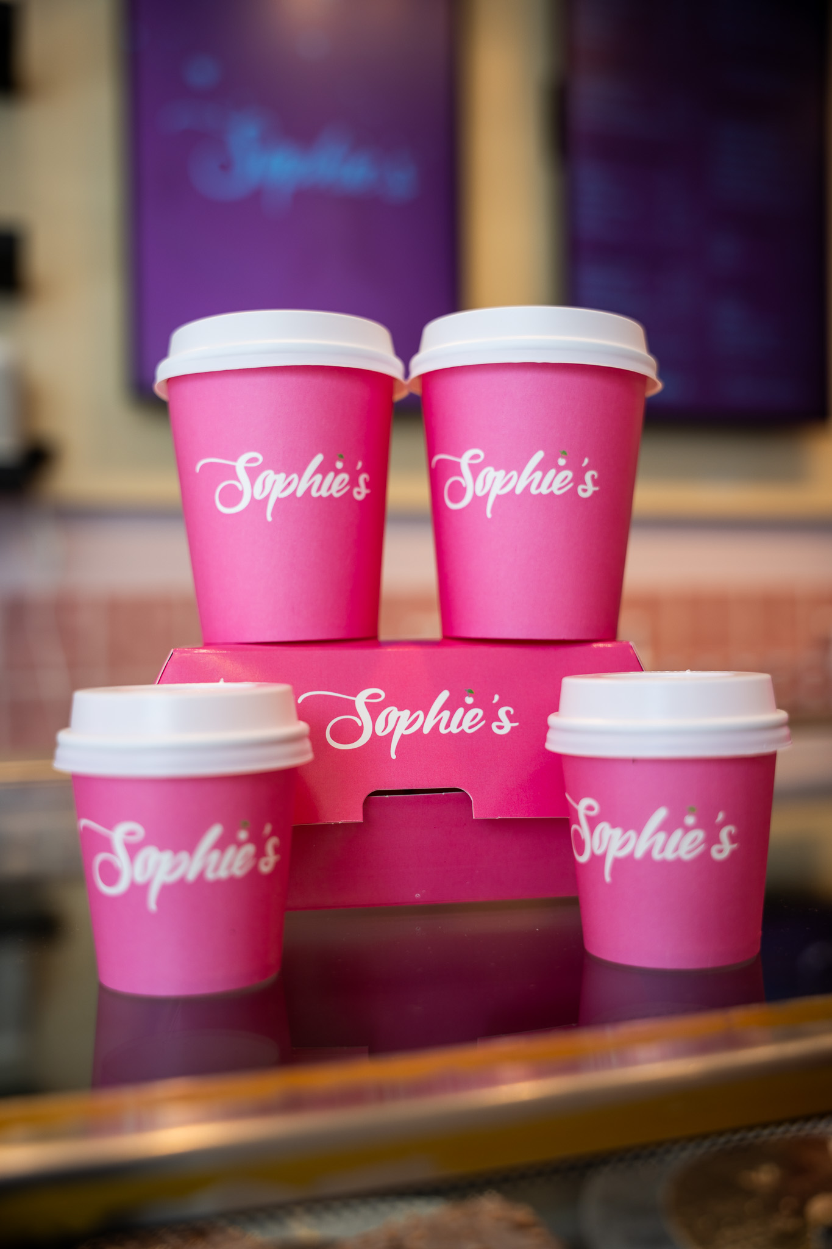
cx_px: 416
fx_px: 1248
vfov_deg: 53.1
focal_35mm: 36
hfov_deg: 36.9
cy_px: 624
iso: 100
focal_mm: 36
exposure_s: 1/125
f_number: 3.2
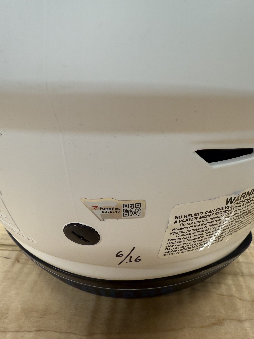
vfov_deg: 71.6
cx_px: 127
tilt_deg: -16.6
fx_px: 235
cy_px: 170
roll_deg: -0.4
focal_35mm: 24
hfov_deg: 56.8
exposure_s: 1/60
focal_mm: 2.22
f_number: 2.2
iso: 200
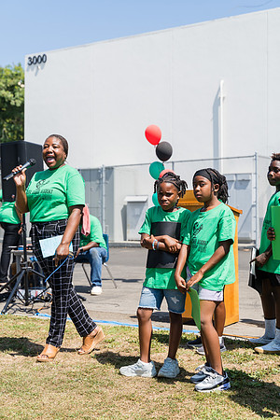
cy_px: 210
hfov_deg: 26.0
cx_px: 140
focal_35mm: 52
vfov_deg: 38.2
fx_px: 607
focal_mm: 52
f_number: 4
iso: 100
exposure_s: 1/640
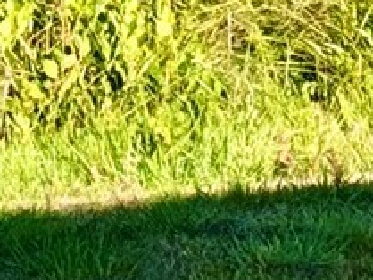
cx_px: 68
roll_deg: -3.6
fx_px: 3968
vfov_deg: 3.9
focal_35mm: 368
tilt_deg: -7.4
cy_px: -526
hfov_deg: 5.4
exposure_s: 1/2611
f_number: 1.78
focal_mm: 6.76
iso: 64
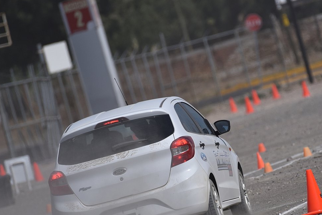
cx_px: 223
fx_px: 7345
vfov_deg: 1.7
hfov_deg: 2.5
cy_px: 143
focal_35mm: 821
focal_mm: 500
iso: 250
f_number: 6.3
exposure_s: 1/3200
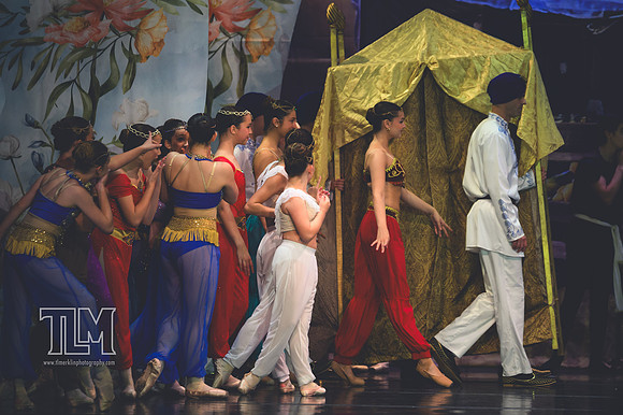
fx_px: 5189
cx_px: 312
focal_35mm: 300
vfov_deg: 4.6
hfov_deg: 6.9
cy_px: 208
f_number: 2.8
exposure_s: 1/500
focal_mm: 200
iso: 1250
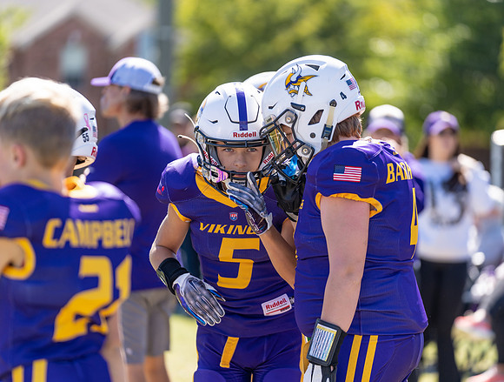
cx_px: 266
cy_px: 190
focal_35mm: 201
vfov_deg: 7.4
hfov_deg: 9.8
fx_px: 2935
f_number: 2.8
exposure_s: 1/800
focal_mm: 184
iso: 80
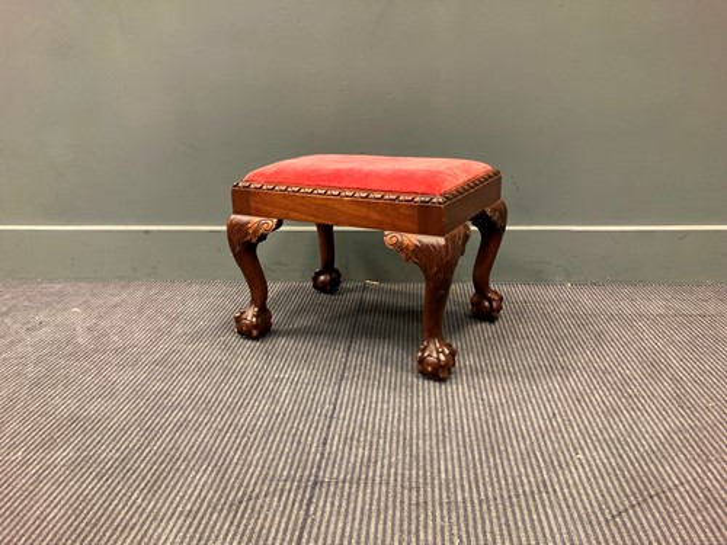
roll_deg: +0.3
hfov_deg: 63.4
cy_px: 272
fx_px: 588
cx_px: 364
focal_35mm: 28
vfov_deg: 49.7
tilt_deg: -16.6
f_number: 1.8
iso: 250
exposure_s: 1/33
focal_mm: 3.99
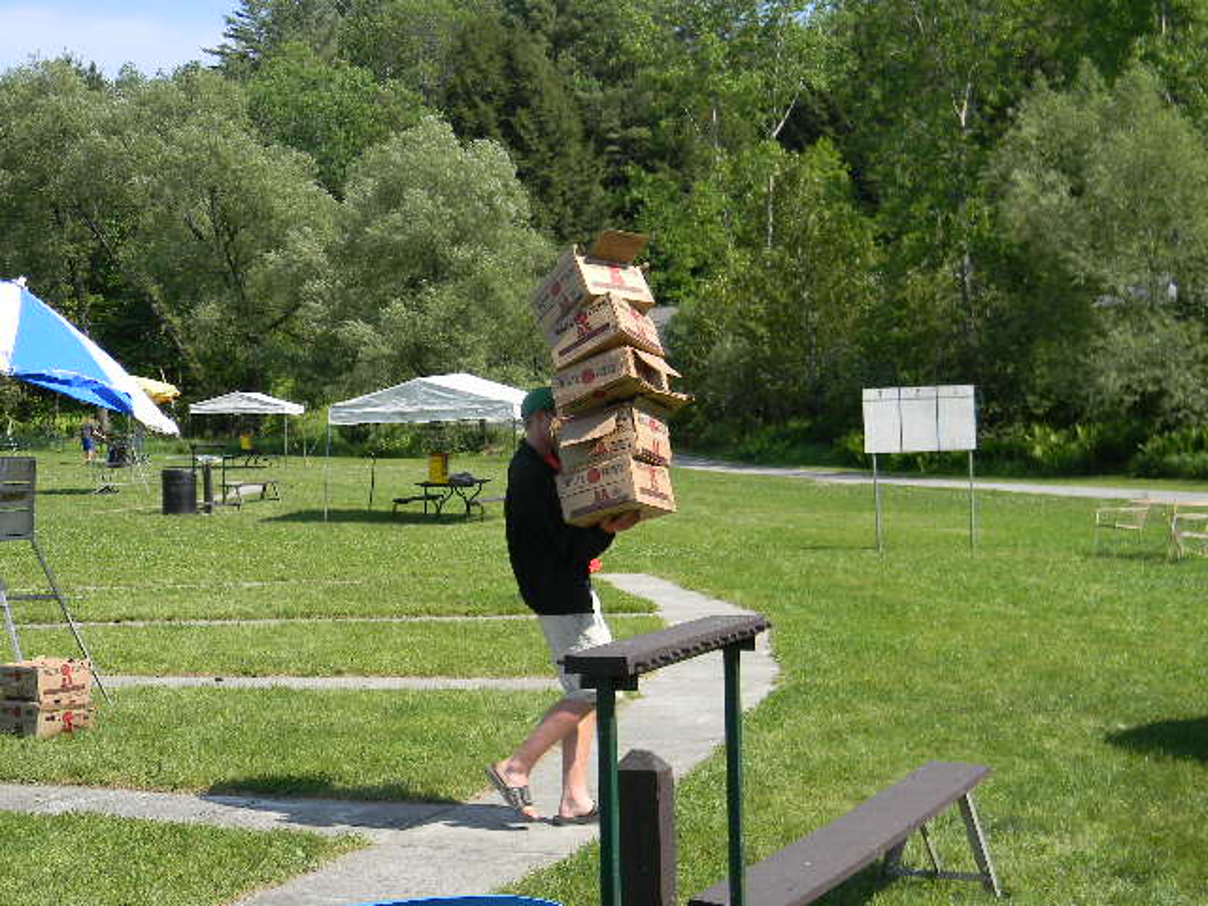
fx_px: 1954
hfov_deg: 34.3
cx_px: 604
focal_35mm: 56
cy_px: 453
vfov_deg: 26.1
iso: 80
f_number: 4.1
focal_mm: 10.1
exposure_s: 1/455
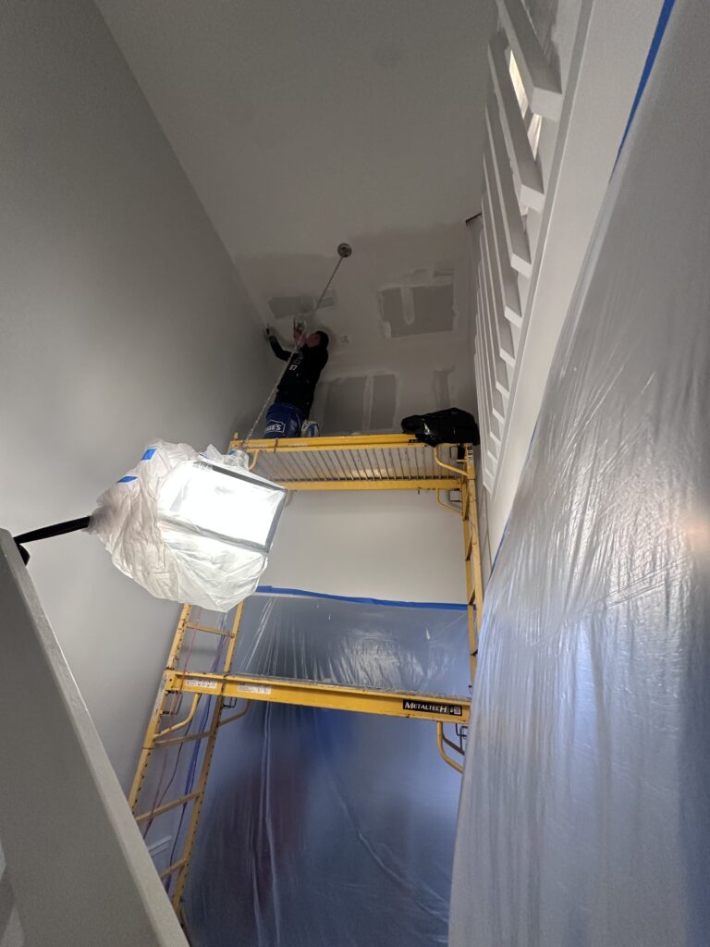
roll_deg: -6.3
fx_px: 383
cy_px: 474
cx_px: 355
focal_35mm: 14
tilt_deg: +26.0
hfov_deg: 85.7
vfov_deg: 102.1
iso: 320
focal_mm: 2.22
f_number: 2.2
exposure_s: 1/120
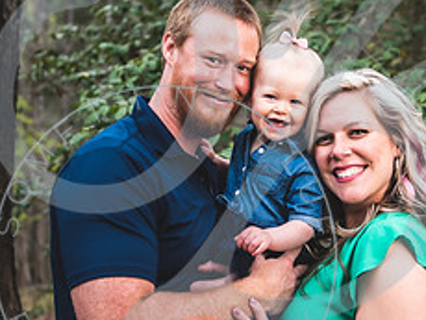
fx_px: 973
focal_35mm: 79
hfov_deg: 24.7
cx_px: 248
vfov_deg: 18.7
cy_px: 117
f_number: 2.8
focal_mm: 42
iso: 100
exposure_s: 1/500
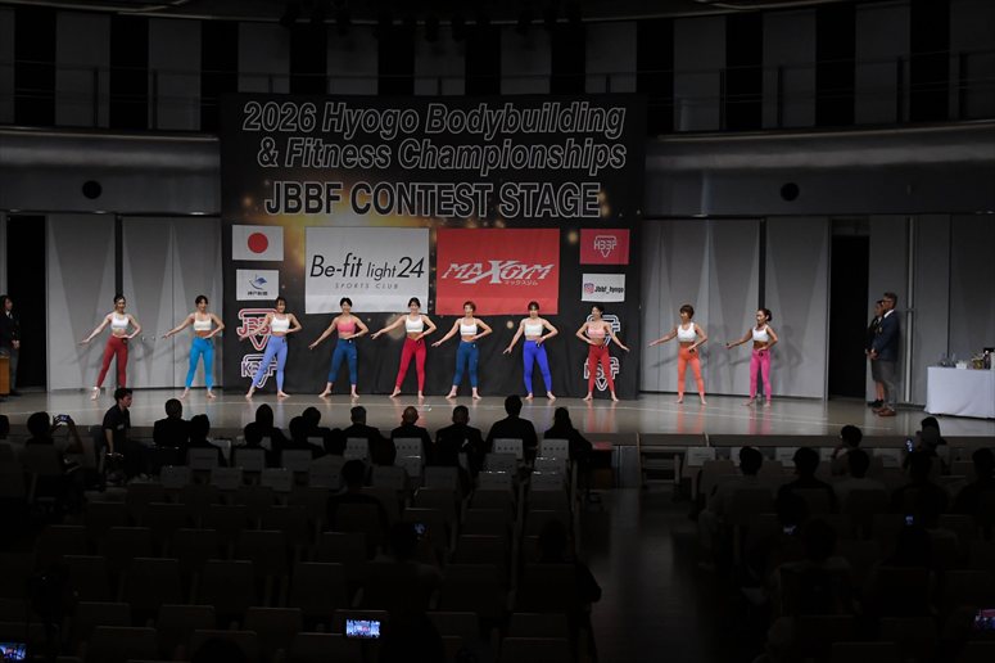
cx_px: 498
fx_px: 1160
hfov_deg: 46.4
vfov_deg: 31.9
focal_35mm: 42
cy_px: 332
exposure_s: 1/400
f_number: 5.6
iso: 3200
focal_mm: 28
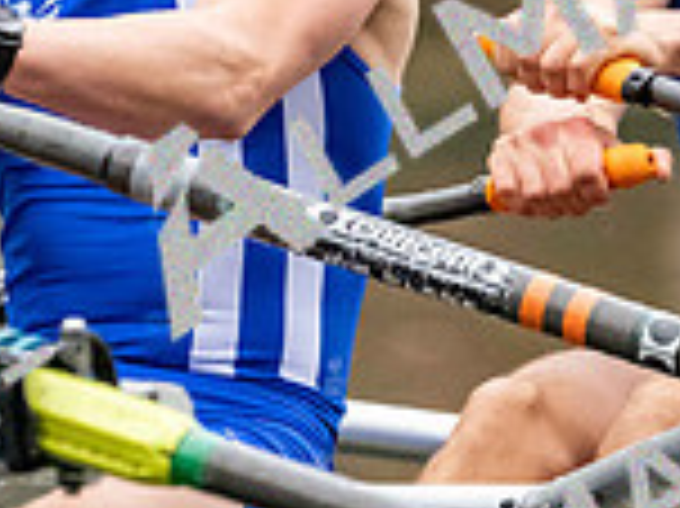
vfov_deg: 1.0
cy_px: -88
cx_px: -239
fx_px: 28972
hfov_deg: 1.3
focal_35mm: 1476
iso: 8000
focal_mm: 400
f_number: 4.5
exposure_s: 1/2500
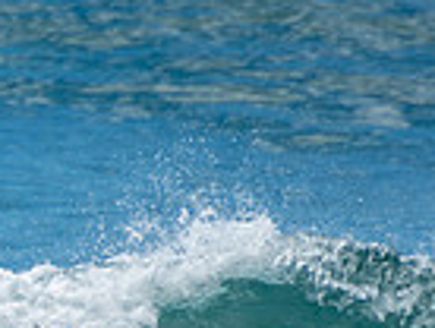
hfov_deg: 0.8
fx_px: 30464
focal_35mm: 2420
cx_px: -359
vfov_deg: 0.6
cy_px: 402
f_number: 5.6
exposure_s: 1/1250
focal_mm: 400
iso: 220
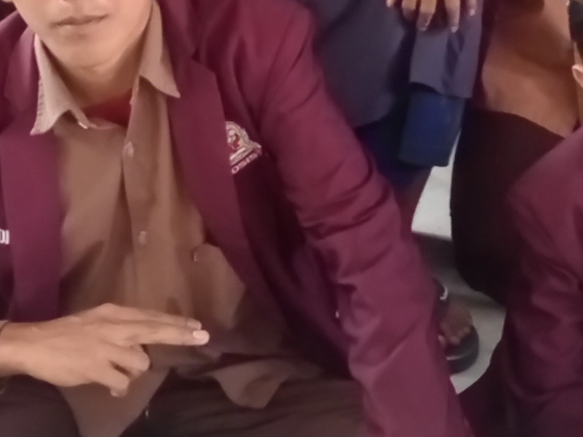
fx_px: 2325
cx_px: 177
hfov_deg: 14.3
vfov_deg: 10.4
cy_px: -178
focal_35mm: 138
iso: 1125
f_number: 1.8
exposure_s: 1/25
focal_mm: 3.98
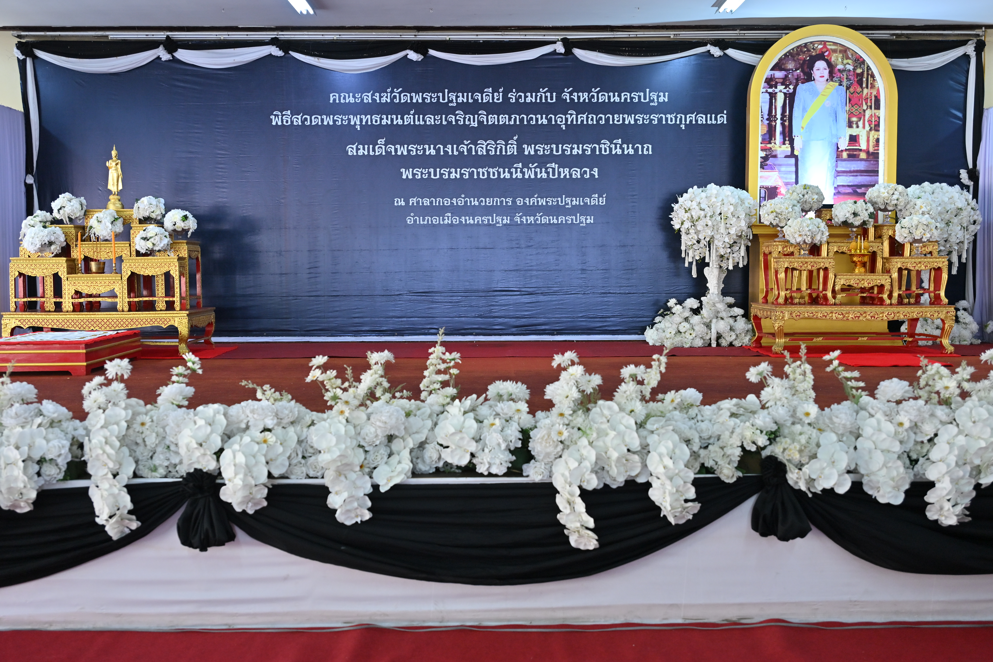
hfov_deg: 46.4
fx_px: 1158
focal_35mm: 42
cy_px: 331
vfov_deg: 31.9
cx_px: 496
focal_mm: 42
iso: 640
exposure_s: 1/250
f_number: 4
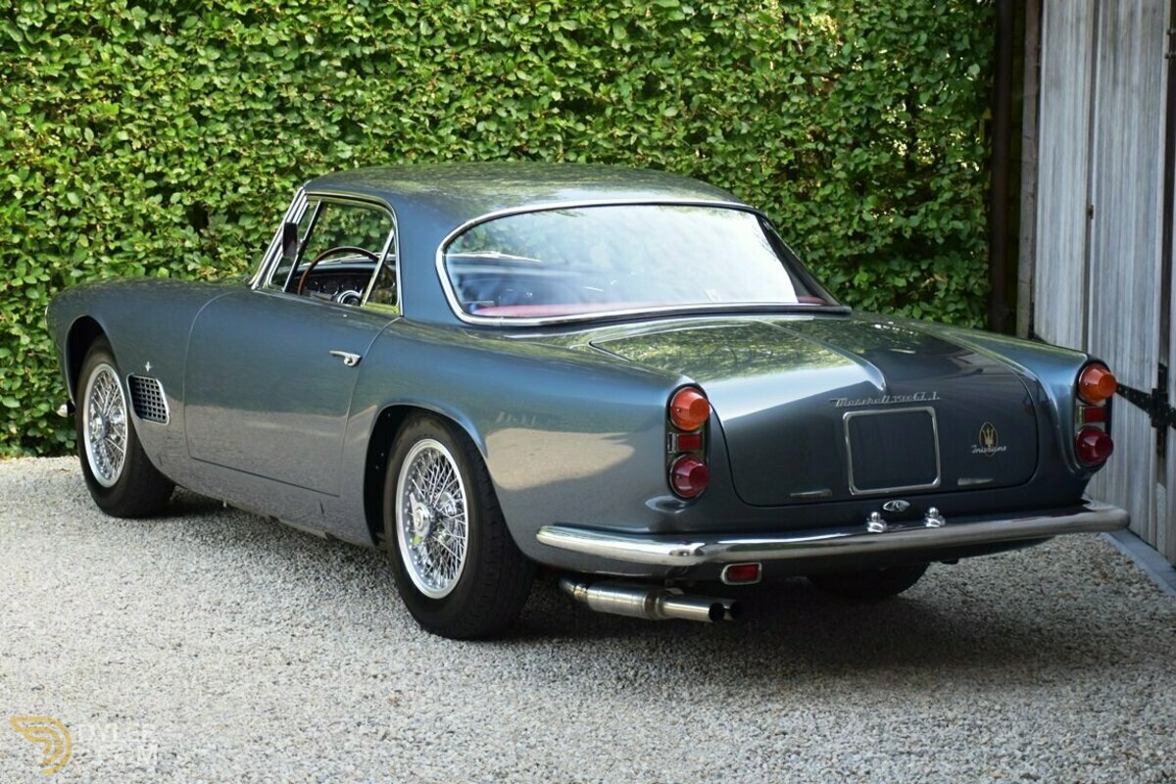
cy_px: 392
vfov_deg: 20.2
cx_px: 588
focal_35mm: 68
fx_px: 2205
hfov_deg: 29.9
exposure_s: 1/100
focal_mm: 45
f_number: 4.5
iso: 400
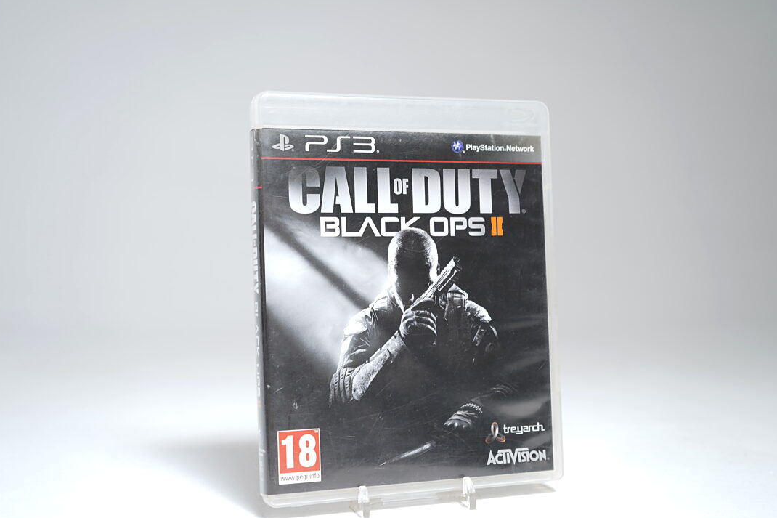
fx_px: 993
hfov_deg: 42.7
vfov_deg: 29.2
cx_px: 402
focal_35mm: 46
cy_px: 283
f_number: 5
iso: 64
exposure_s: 1/2.5
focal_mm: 41
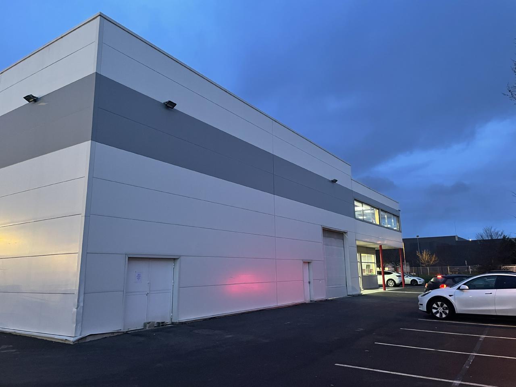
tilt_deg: +13.4
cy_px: 194
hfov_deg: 67.3
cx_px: 258
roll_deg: +1.2
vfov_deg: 53.1
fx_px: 388
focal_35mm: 26
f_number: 1.6
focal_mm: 4.2
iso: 640
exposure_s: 1/33
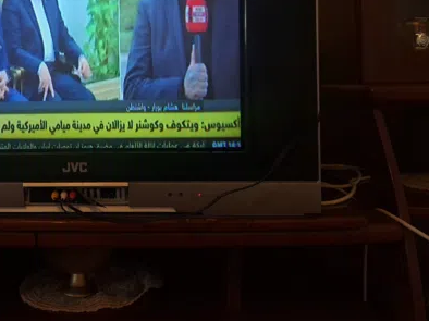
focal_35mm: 39
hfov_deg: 45.3
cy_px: 84
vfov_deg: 36.0
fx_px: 483
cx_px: 82
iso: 200
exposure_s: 1/50
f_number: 1.8
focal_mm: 5.23
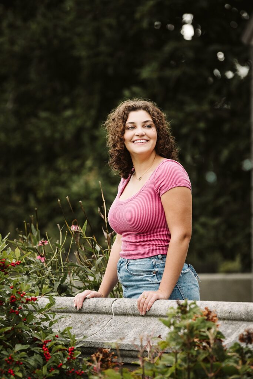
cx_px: 126
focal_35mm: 185
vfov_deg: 11.1
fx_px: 1949
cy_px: 190
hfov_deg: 7.4
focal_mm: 185
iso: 800
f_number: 4
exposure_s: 1/320
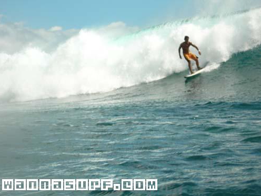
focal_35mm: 114
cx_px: 130
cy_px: 98
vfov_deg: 13.0
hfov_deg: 17.3
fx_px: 860
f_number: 8.2
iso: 53
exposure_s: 1/184
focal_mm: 23.4
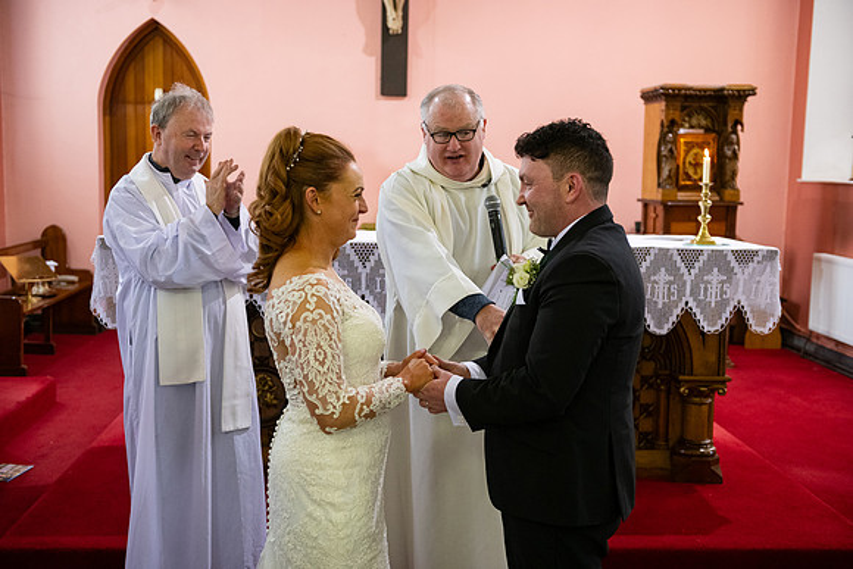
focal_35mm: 44
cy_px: 284
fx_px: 1043
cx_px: 426
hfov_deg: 44.5
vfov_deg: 30.5
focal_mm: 44
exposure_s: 1/160
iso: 1250
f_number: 3.5
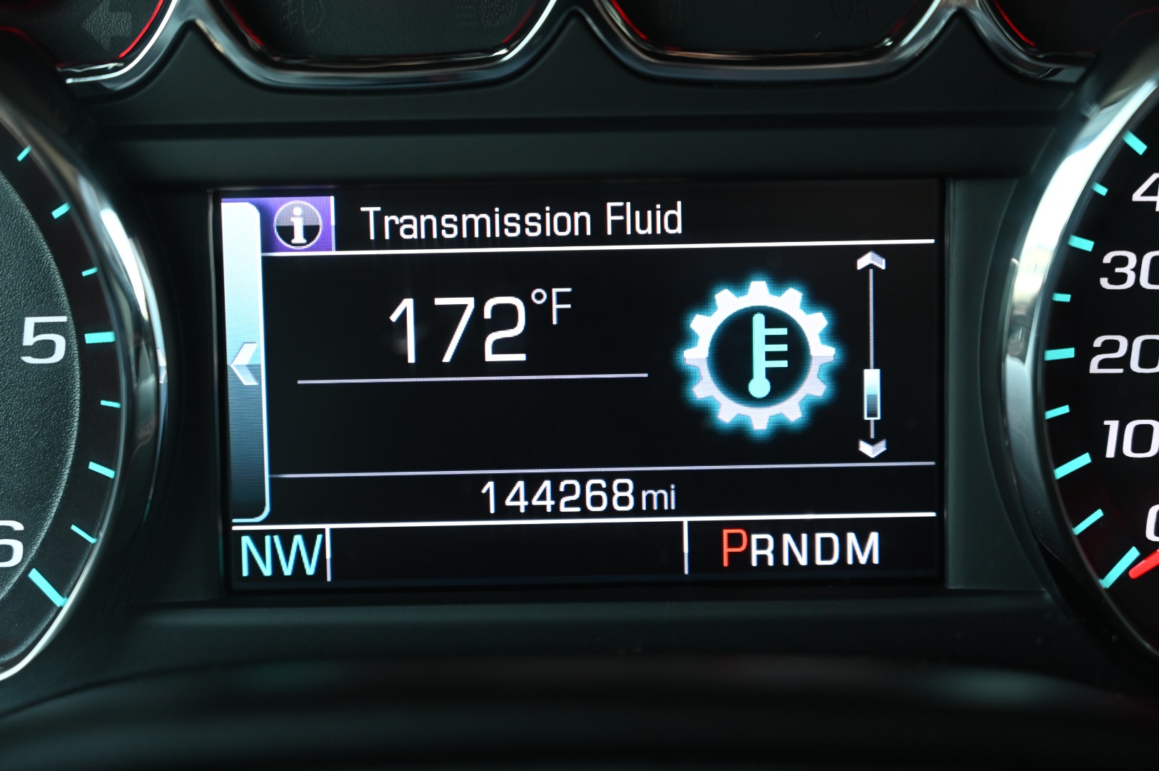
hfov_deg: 28.9
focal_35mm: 70
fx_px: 2252
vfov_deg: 19.4
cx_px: 580
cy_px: 386
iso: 1100
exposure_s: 1/125
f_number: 4
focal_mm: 70
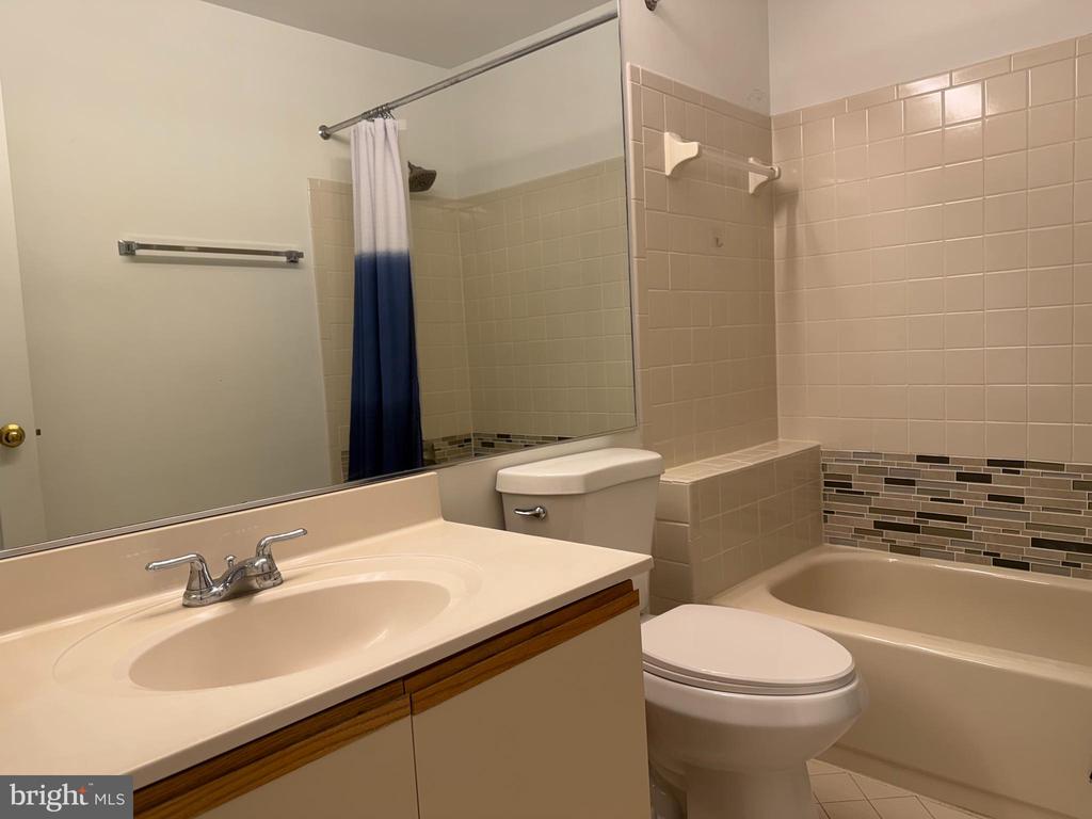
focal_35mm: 24
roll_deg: +3.8
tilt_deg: -4.7
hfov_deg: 71.6
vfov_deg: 56.8
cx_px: 546
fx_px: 757
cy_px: 410
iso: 50
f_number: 1.78
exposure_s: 1/143
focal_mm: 6.76
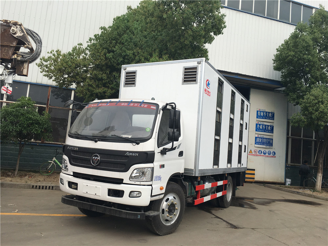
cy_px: 123
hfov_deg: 61.7
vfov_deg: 48.2
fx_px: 275
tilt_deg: +5.9
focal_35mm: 29
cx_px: 164
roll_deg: -5.5
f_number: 2.2
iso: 25
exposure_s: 1/974
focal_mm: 4.15
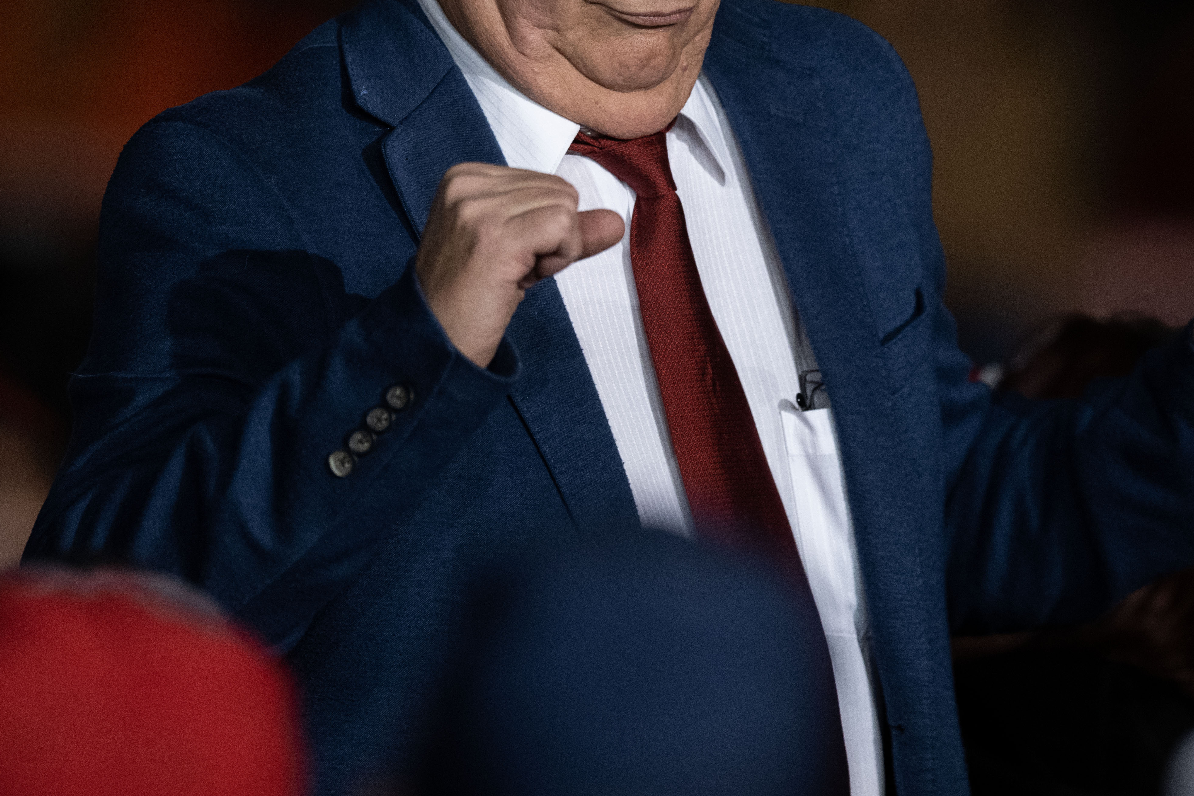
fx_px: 27790
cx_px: 851
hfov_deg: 2.5
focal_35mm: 838
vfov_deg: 1.6
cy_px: 150
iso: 3200
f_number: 2.8
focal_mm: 400
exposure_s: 1/2000
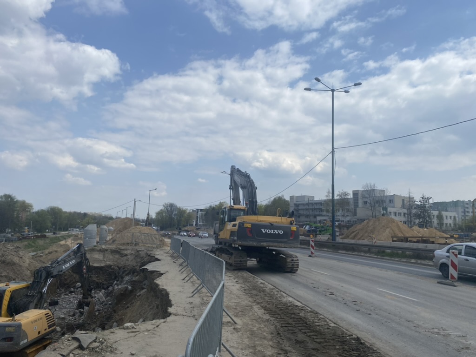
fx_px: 358
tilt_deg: +10.5
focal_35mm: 26
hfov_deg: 67.3
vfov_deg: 53.1
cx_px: 238
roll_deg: -1.6
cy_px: 178
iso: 32
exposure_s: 1/5747
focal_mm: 4.25
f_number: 1.8
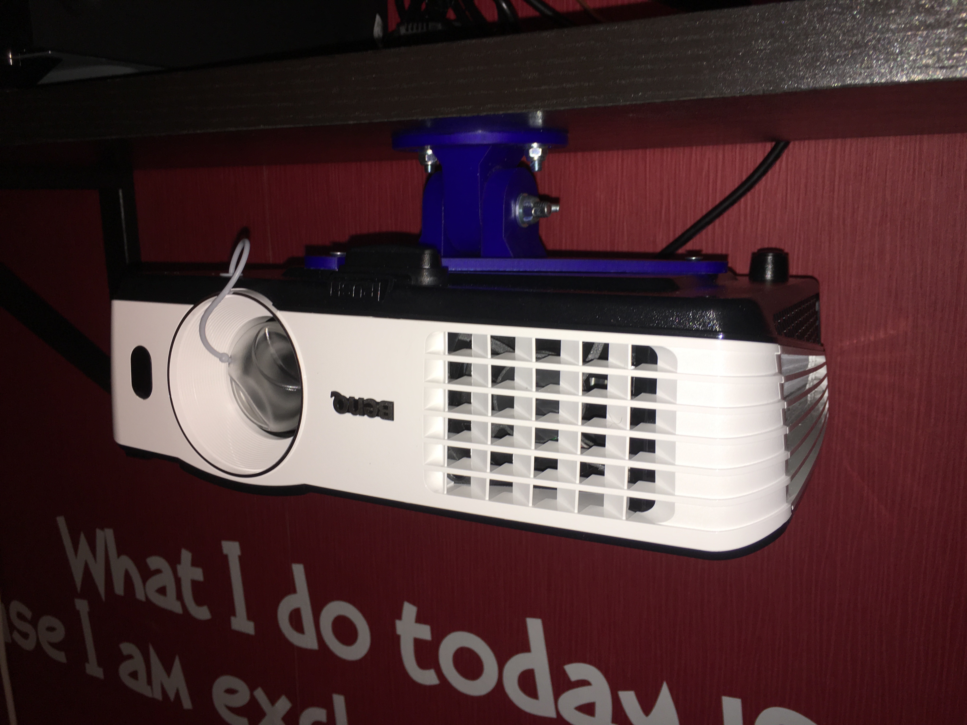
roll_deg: +1.8
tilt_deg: -11.5
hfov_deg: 61.7
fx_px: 810
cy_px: 362
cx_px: 484
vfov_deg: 48.2
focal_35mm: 29
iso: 25
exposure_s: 1/41
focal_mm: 4.15
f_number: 2.2
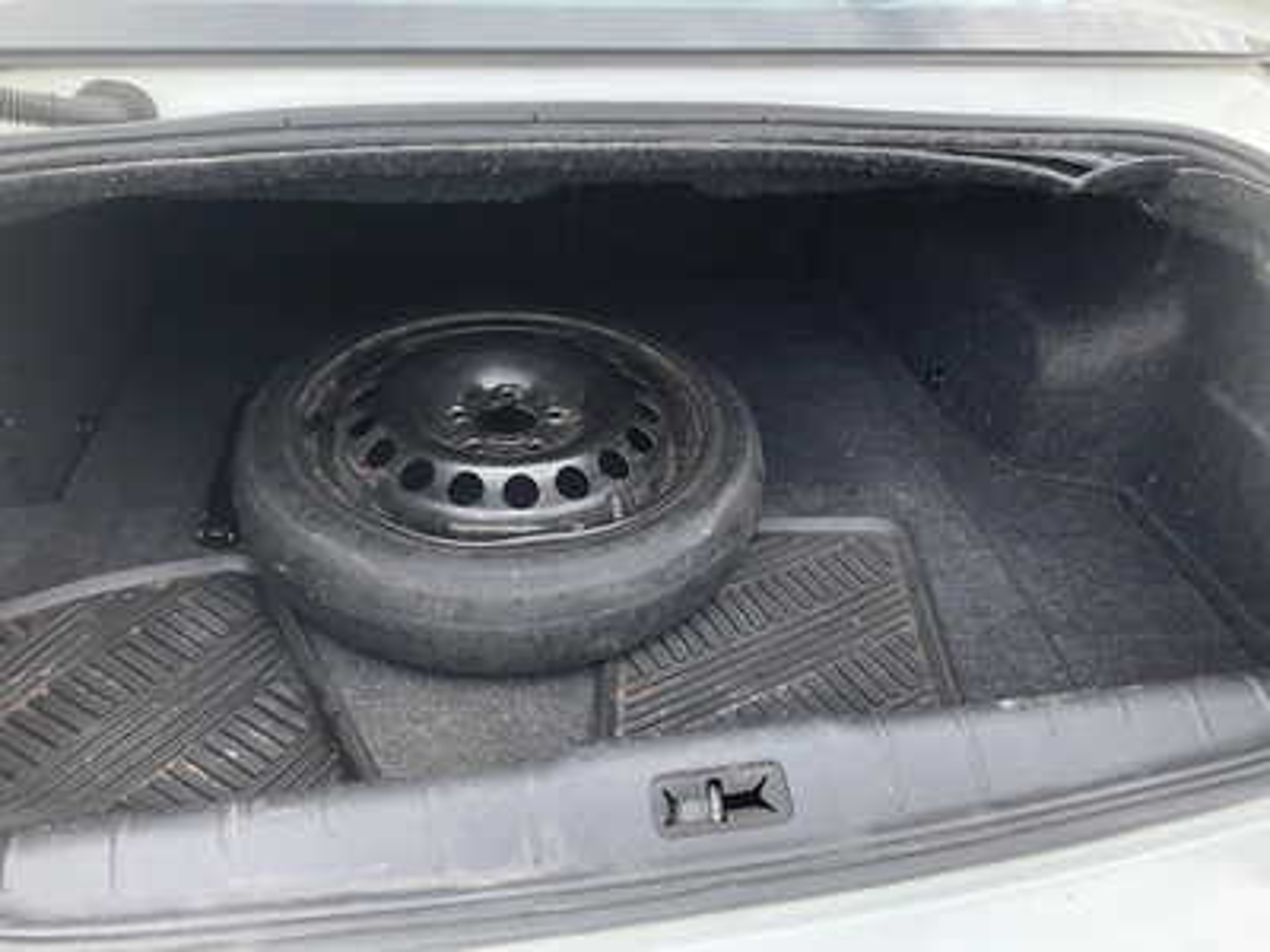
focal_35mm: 29
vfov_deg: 48.2
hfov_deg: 61.7
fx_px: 1064
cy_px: 476
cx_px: 635
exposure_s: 1/164
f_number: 1.8
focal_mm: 3
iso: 32
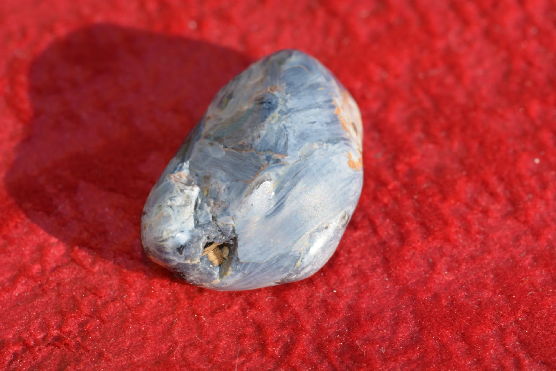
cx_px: 278
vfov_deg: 8.7
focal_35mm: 158
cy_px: 186
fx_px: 2433
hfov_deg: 13.0
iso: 400
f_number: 18
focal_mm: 105
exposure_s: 1/200
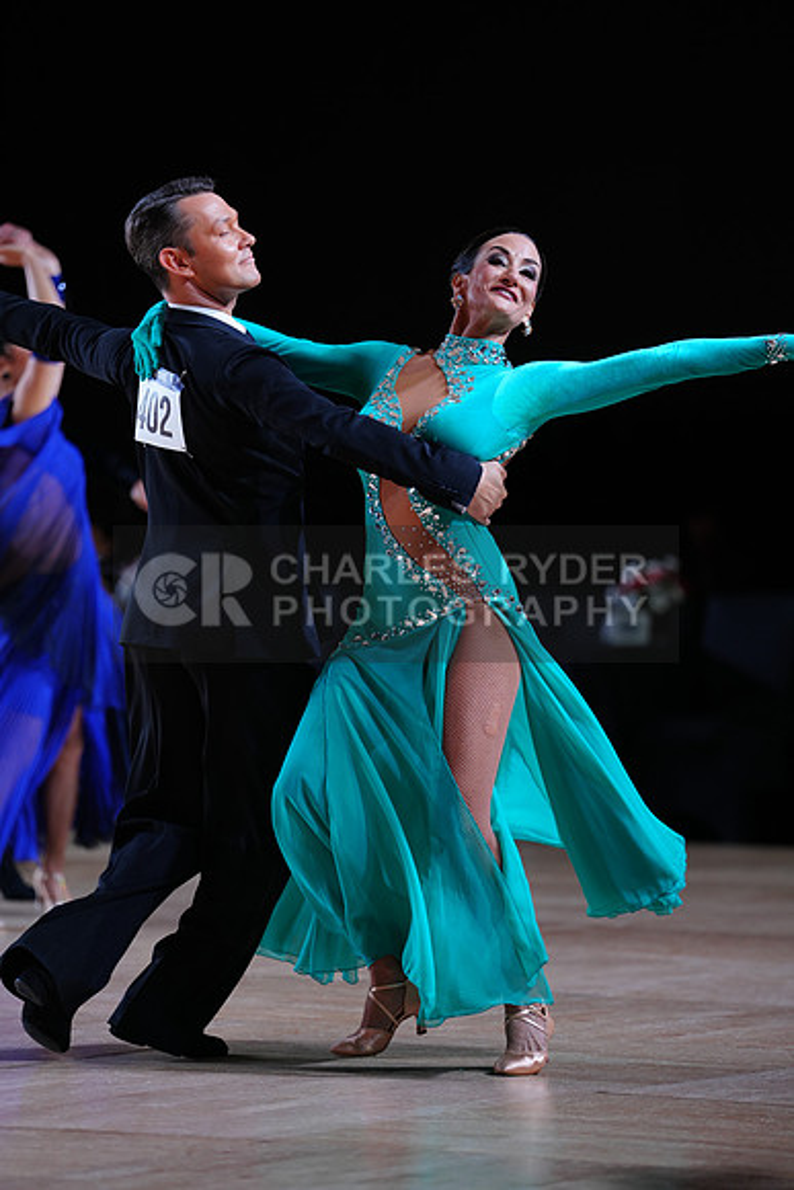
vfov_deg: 11.3
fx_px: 6017
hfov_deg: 7.5
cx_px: 397
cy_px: 595
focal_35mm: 182
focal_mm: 182
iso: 500
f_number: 2.8
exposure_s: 1/500
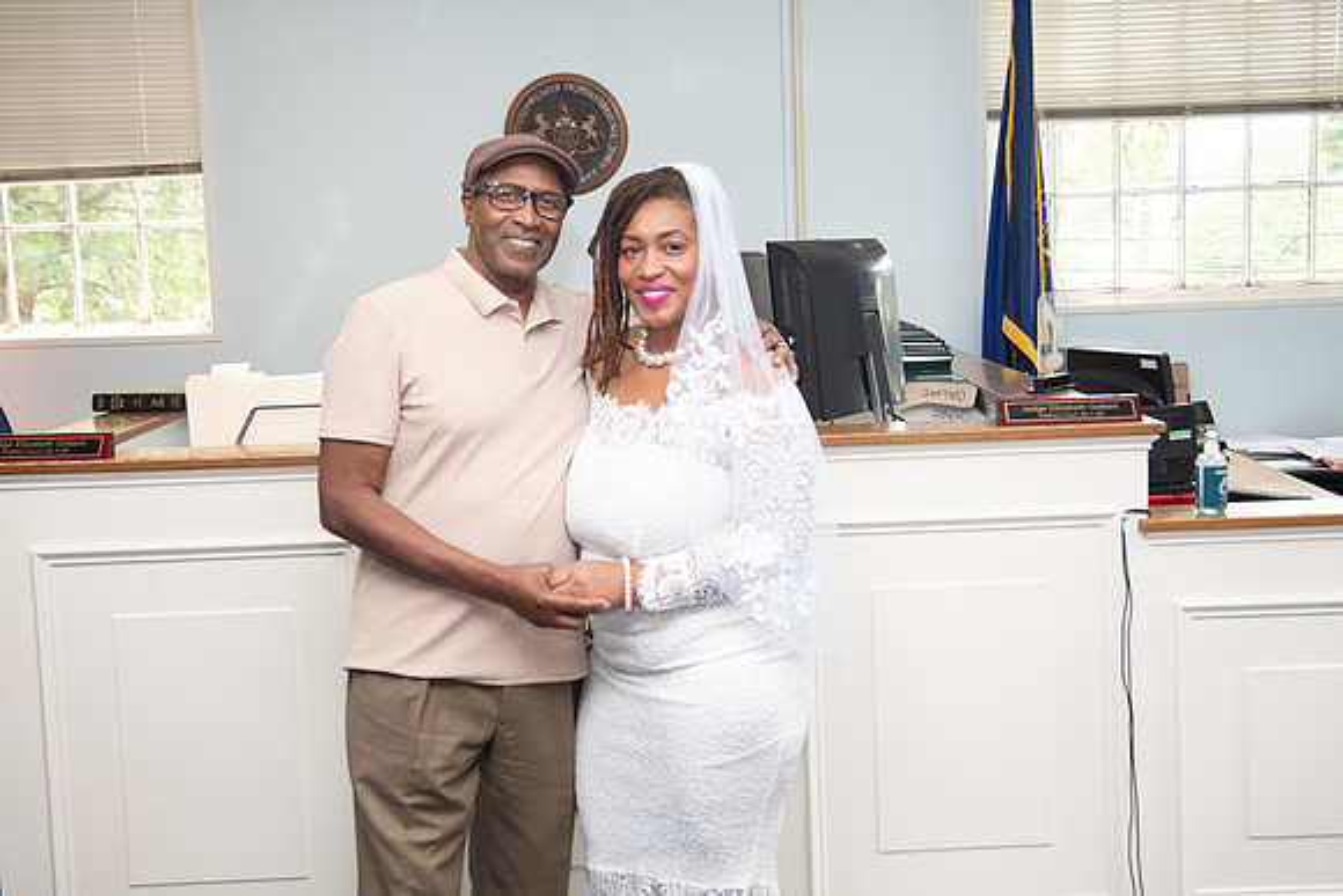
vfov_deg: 27.5
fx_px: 1828
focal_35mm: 49
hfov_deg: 40.3
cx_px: 672
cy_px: 448
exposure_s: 1/160
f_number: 4.5
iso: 1250
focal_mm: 47
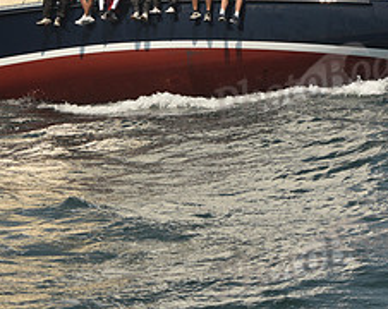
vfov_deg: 9.1
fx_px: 1937
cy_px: 13
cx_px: 127
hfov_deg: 11.4
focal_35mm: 169
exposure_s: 1/640
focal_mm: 70
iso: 250
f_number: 8
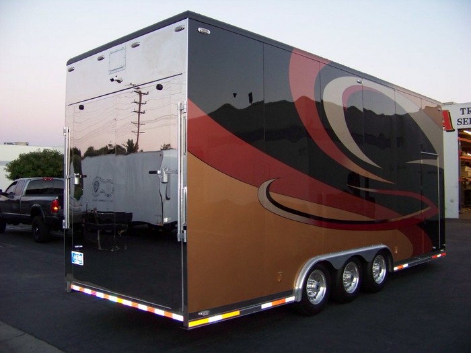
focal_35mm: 36
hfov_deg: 51.4
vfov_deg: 39.7
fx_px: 490
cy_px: 176
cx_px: 236
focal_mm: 5.85
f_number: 2.8
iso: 200
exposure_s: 1/30
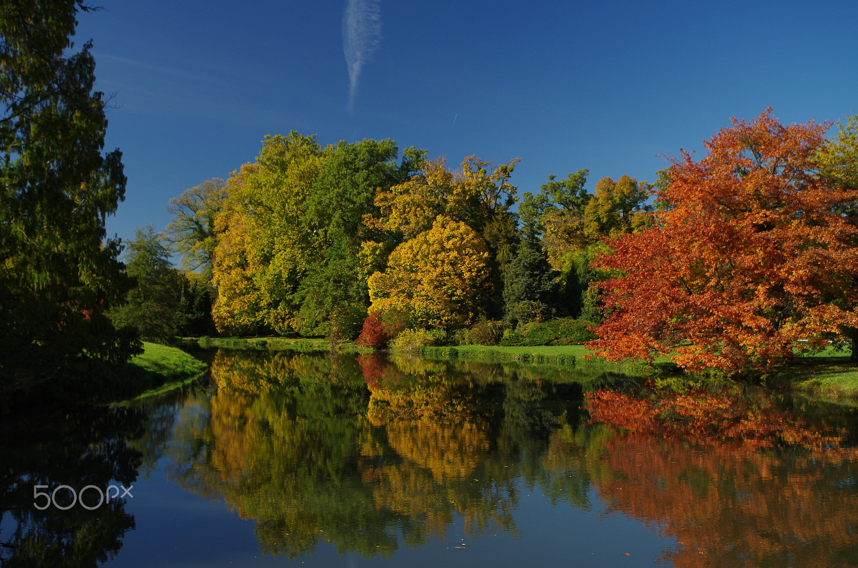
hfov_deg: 49.7
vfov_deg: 34.0
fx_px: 927
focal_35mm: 39
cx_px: 429
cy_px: 284
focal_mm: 26.25
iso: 100
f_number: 4.5
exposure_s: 1/200
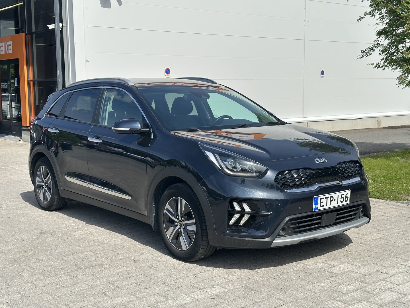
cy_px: 154
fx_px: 569
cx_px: 205
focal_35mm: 48
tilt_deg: -6.9
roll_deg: +0.6
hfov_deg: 39.7
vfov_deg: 30.3
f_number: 1.78
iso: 64
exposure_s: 1/3155
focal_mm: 6.86
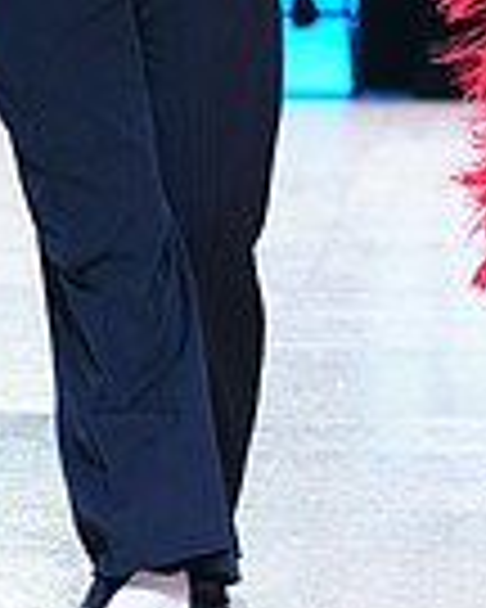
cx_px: 304
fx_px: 5088
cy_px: -216
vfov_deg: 6.8
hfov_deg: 5.5
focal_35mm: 283
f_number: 2.8
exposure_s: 1/400
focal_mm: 70
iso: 1000
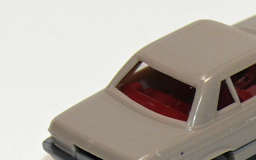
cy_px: 84
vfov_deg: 4.2
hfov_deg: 6.8
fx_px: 2163
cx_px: 239
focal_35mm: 310
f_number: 4
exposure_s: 1/30
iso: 100
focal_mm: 16.1
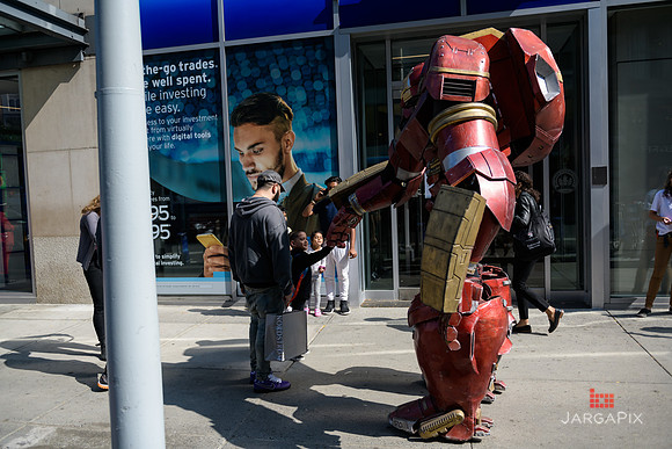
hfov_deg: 63.6
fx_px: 541
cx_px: 336
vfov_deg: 45.0
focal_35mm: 29
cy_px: 224
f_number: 3.2
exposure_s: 1/2500
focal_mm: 29
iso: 200
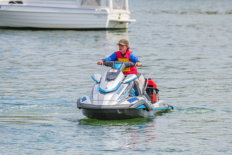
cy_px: 78
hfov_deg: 5.9
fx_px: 2256
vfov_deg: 3.9
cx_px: 116
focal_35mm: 350
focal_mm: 350
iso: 800
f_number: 8
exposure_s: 1/4000
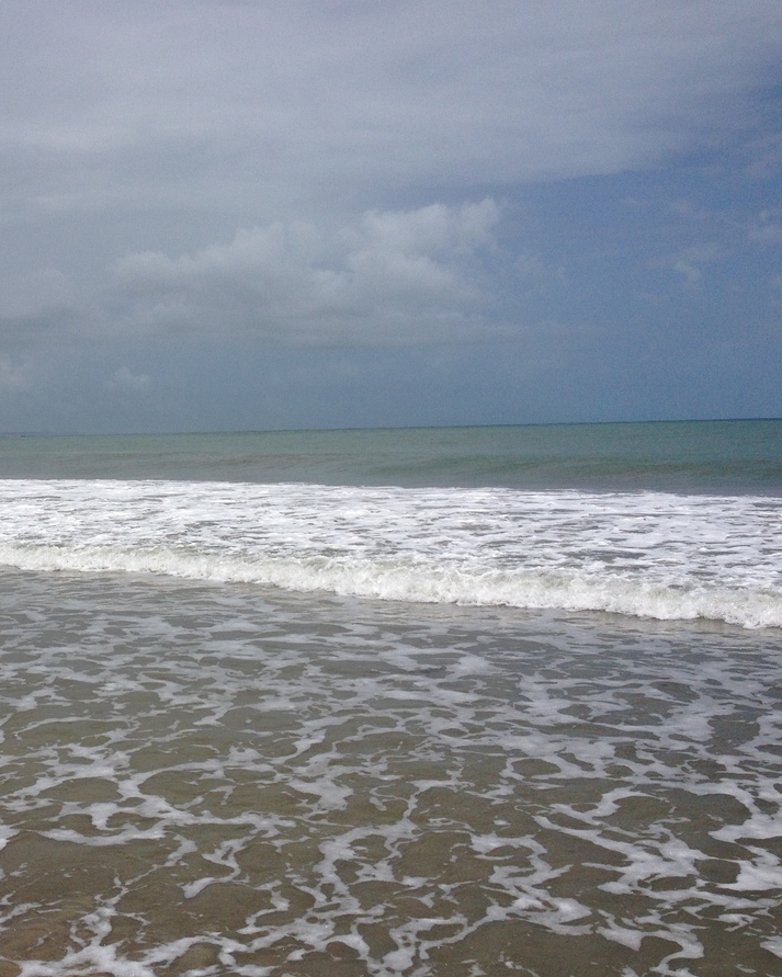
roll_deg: +1.5
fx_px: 1331
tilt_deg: -6.5
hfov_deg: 32.0
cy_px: 487
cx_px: 178
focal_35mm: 46
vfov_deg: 40.3
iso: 50
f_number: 2.4
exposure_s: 1/6135
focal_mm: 4.28
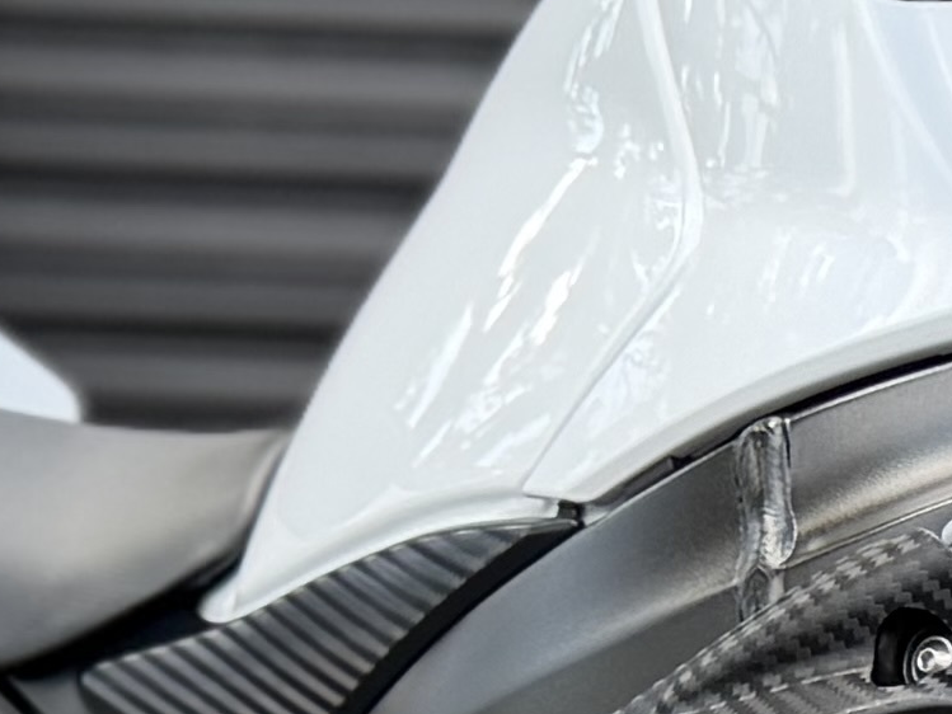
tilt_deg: -5.1
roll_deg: -0.6
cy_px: 1258
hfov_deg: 10.5
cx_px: 1355
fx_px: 5034
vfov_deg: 7.9
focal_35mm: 183
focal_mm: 6.76
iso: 100
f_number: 1.78
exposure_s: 1/920
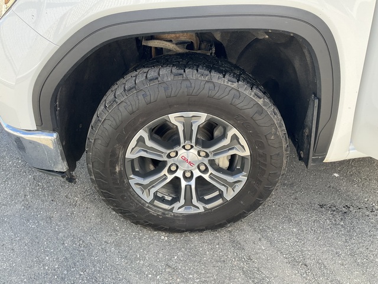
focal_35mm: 29
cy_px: 142
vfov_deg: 48.2
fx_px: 317
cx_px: 189
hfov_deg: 61.7
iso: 32
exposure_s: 1/172
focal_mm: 3
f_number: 1.8
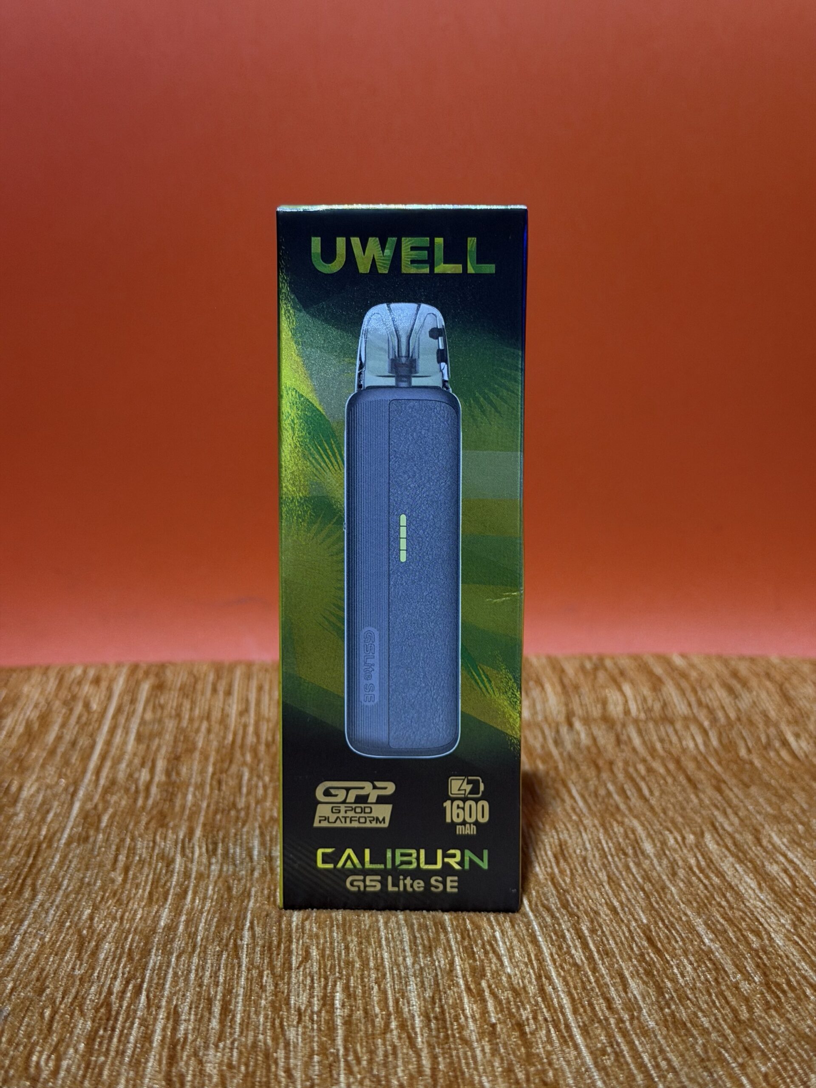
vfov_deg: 39.7
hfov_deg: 30.3
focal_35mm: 48
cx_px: 408
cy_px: 544
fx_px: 1509
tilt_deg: -8.1
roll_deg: -0.1
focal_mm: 6.76
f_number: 1.78
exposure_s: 1/33
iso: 500
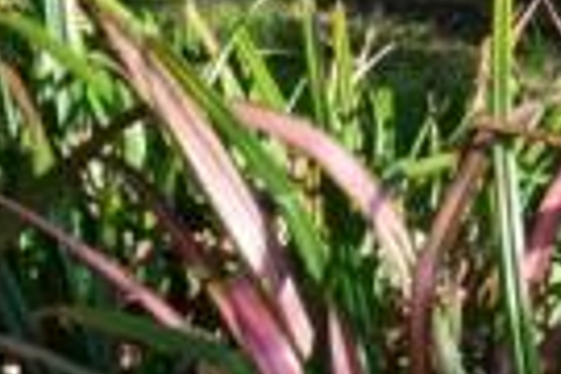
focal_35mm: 131
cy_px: -343
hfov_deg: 13.5
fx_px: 2041
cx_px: 1116
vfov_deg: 9.8
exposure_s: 1/200
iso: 400
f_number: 10
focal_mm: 18
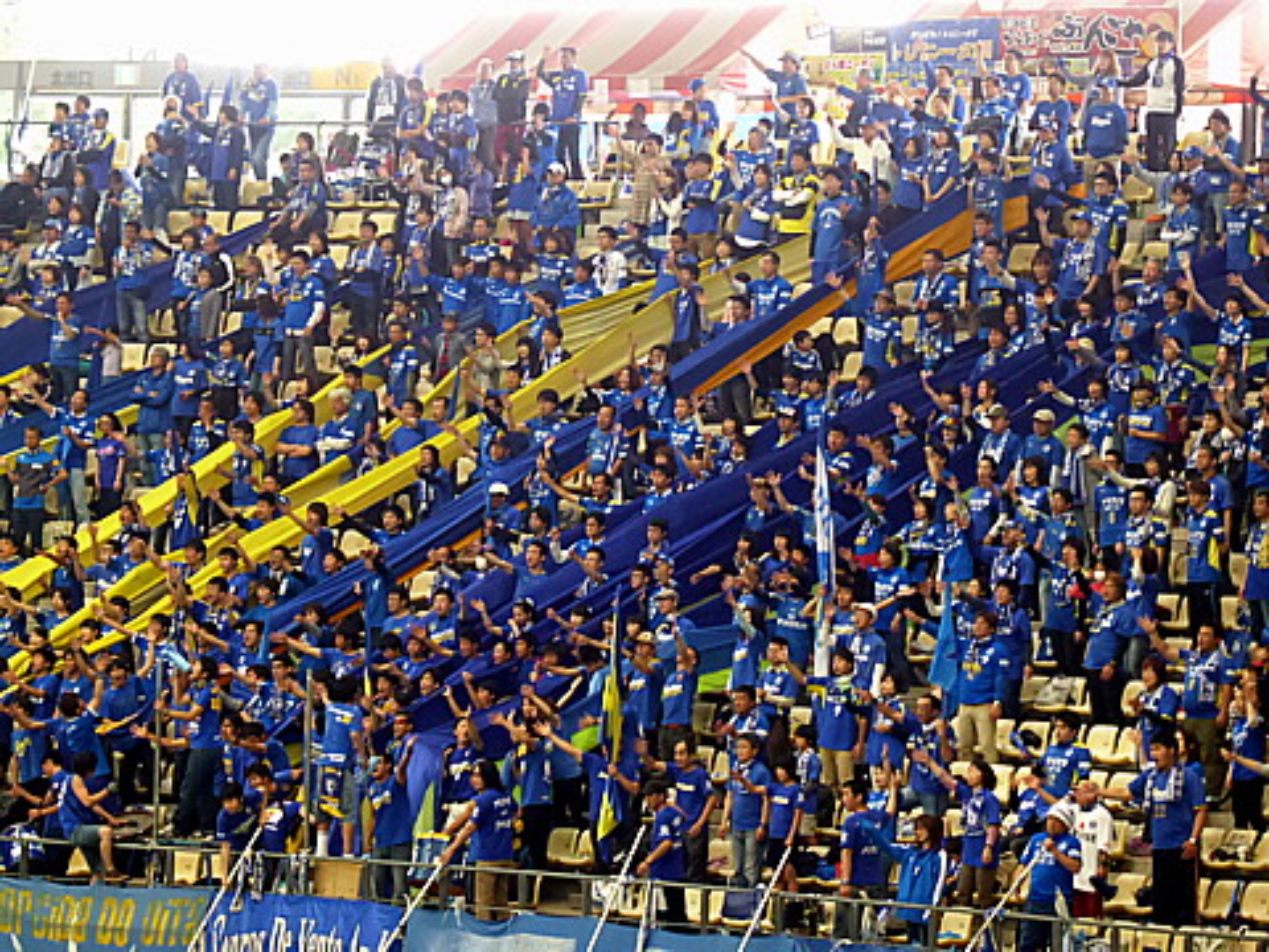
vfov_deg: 5.6
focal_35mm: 265
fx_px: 9715
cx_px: 634
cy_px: 476
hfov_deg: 7.5
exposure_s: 1/50
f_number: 5.8
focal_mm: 47.3
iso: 800
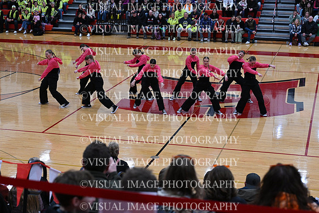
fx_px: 620
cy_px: 106
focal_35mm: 70
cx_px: 160
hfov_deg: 28.8
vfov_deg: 19.5
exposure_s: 1/400
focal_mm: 70
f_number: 4
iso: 4000
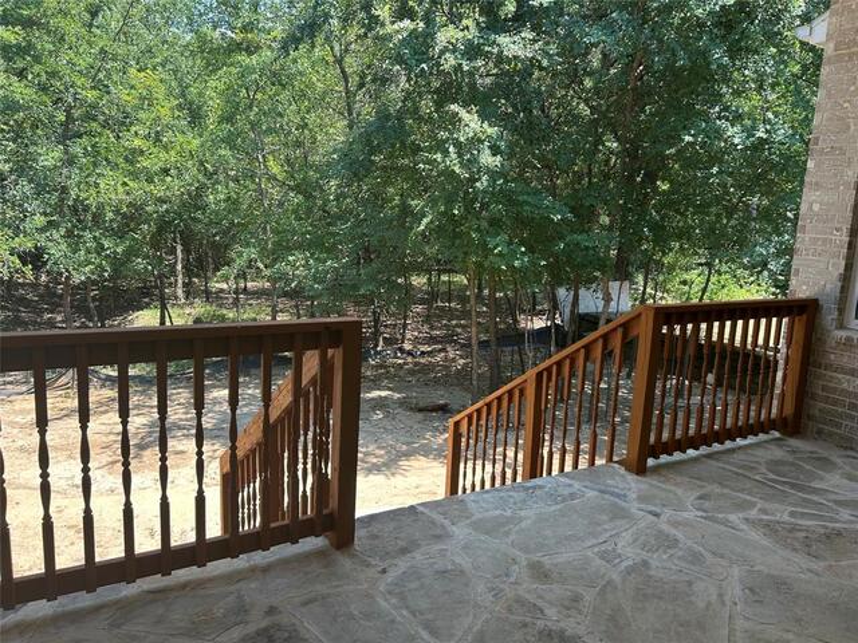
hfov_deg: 67.3
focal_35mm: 26
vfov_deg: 53.1
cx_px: 429
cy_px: 322
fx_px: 644
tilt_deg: -9.4
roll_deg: -2.3
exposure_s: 1/383
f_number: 1.5
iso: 50
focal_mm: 5.7
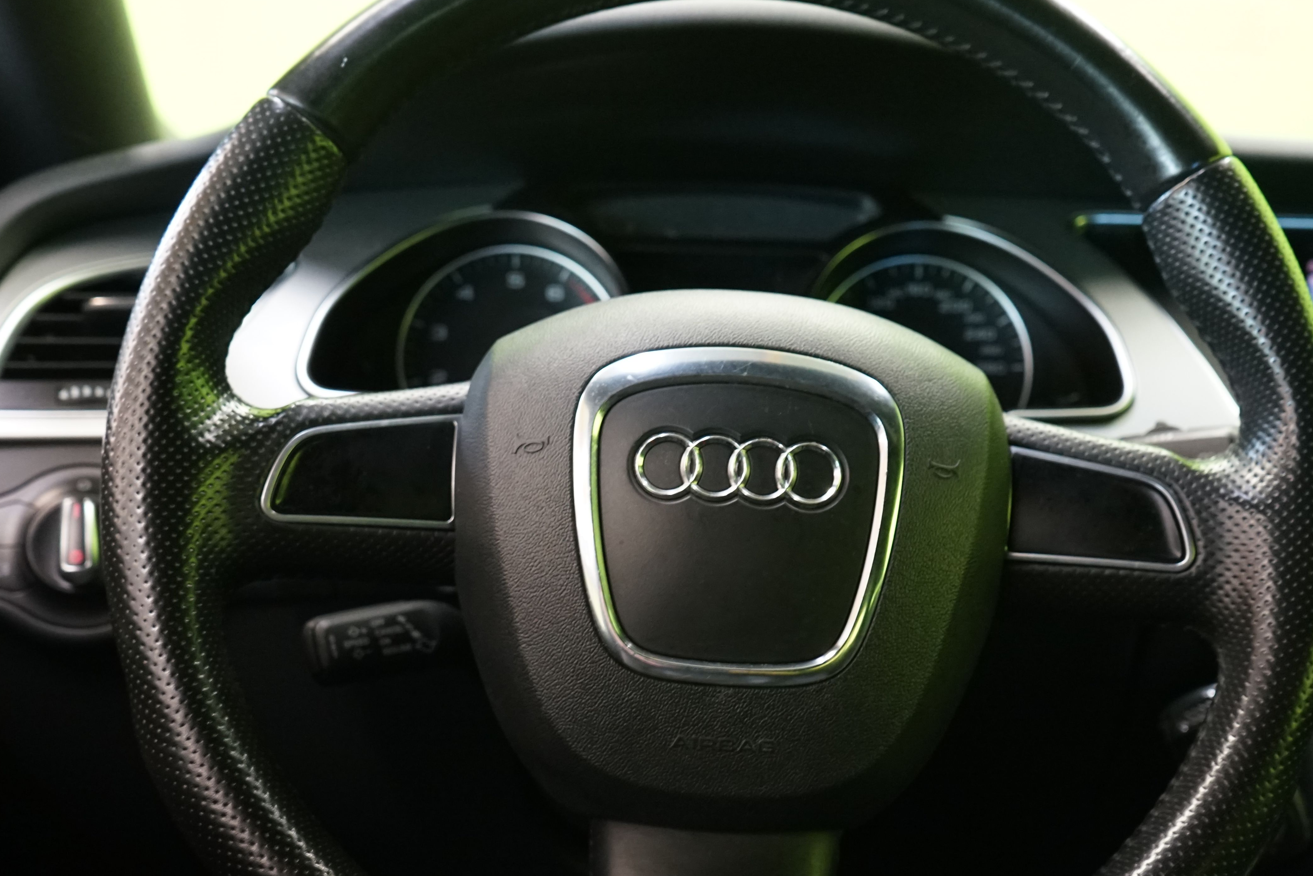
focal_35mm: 43
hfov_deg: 45.4
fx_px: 1568
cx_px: 731
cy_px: 503
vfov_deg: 31.1
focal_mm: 30
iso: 2500
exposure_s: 1/20
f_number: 5
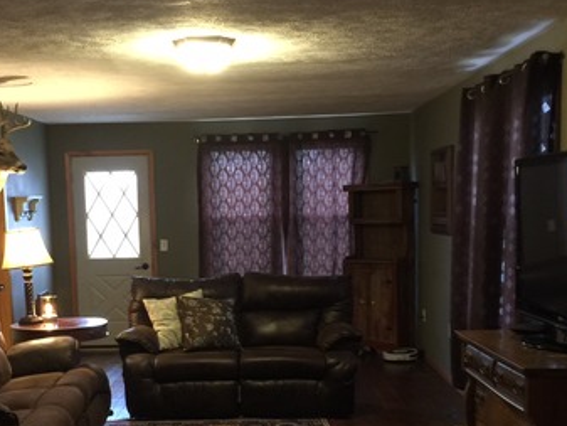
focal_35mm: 55
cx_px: 231
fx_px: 901
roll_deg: +0.7
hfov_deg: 34.8
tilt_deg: -6.0
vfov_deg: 26.2
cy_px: 328
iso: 80
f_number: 2.2
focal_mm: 4.15
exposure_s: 1/4
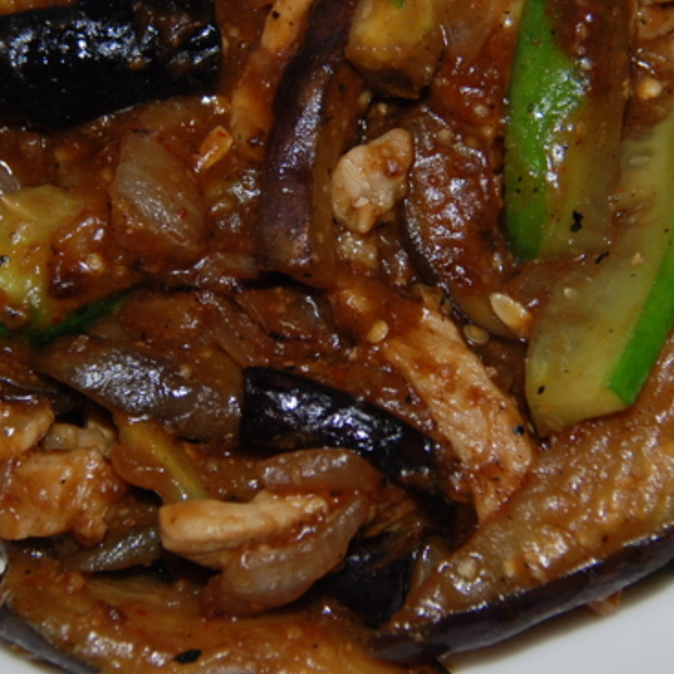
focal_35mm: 200
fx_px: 4406
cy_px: 205
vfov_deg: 8.7
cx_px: 324
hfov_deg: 8.7
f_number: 5.6
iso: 400
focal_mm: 72
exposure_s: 1/200
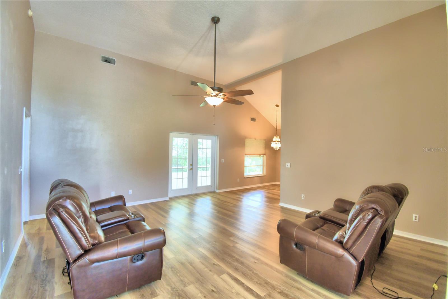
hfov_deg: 100.4
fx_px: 187
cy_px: 150
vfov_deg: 77.3
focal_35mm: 15
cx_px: 224
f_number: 4.5
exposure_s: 1/30
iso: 450
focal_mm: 10
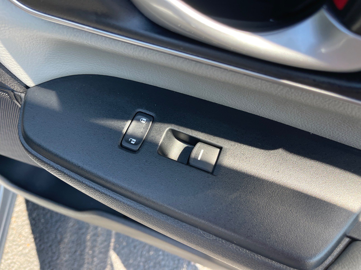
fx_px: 271
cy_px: 135
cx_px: 180
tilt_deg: -61.1
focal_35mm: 26
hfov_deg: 67.3
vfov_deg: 53.1
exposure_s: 1/399
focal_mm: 5.1
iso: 32
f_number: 1.6
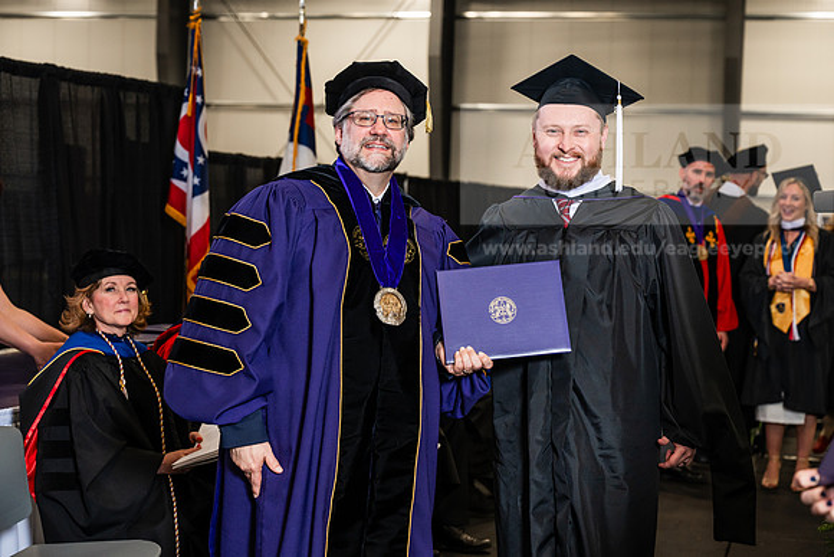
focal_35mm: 68
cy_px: 278
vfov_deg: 20.0
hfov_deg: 29.6
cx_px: 417
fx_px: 1576
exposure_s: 1/200
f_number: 4.5
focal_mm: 68
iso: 1250
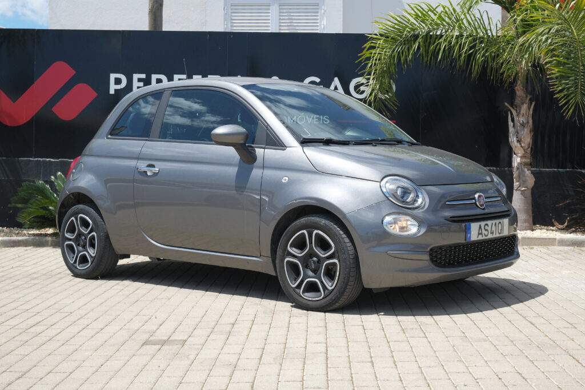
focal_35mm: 51
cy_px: 195
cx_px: 292
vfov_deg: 26.5
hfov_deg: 38.9
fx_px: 829
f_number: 9
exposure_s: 1/250
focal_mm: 34.3
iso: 160
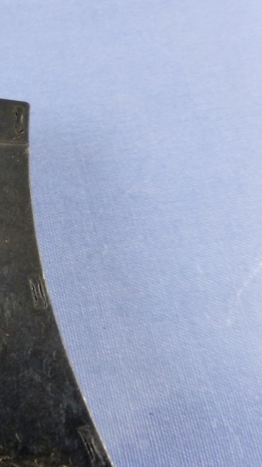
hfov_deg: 23.1
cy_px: 273
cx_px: -93
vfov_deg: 45.3
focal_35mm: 45
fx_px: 556
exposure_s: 1/60
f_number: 2.8
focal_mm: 4.6
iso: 320
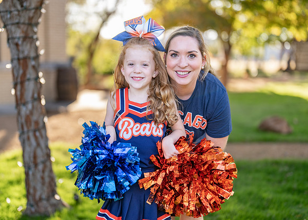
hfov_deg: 36.4
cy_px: 110
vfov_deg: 26.4
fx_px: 468
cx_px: 141
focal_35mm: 54
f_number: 1.2
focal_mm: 50
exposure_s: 1/800
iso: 100
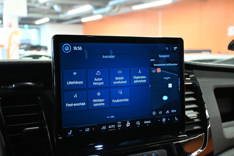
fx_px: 307
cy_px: 78
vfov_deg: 28.5
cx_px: 117
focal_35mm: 47
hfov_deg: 41.7
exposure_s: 1/60
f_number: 5
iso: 3600
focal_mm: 31.5
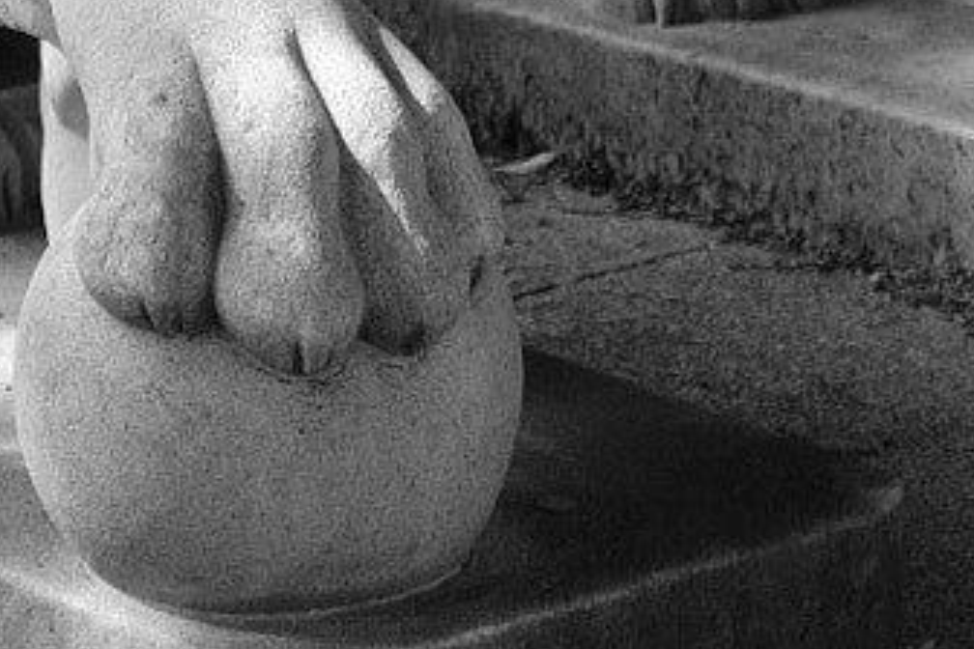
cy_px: -769
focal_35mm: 224
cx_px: 394
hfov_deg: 9.2
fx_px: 6060
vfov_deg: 5.9
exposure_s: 1/320
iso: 200
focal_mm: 31.5
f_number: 4
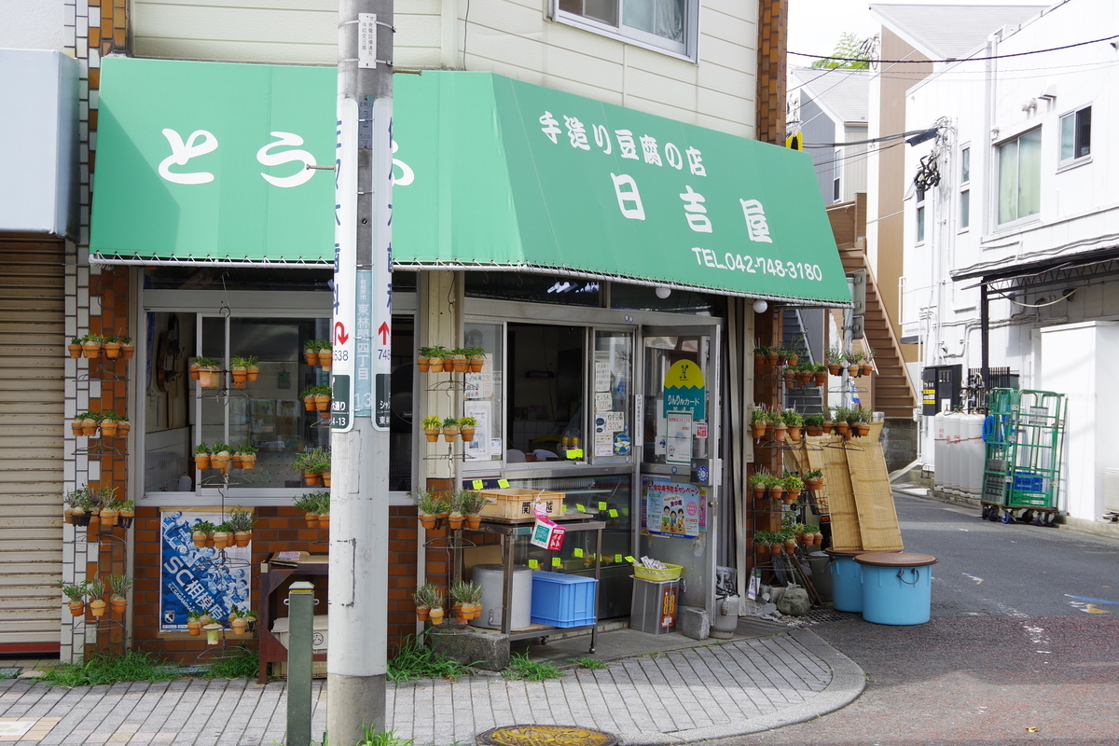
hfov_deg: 36.9
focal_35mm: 54
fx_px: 1678
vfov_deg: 25.1
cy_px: 373
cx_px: 560
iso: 200
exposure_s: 1/250
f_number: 6.3
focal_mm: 36
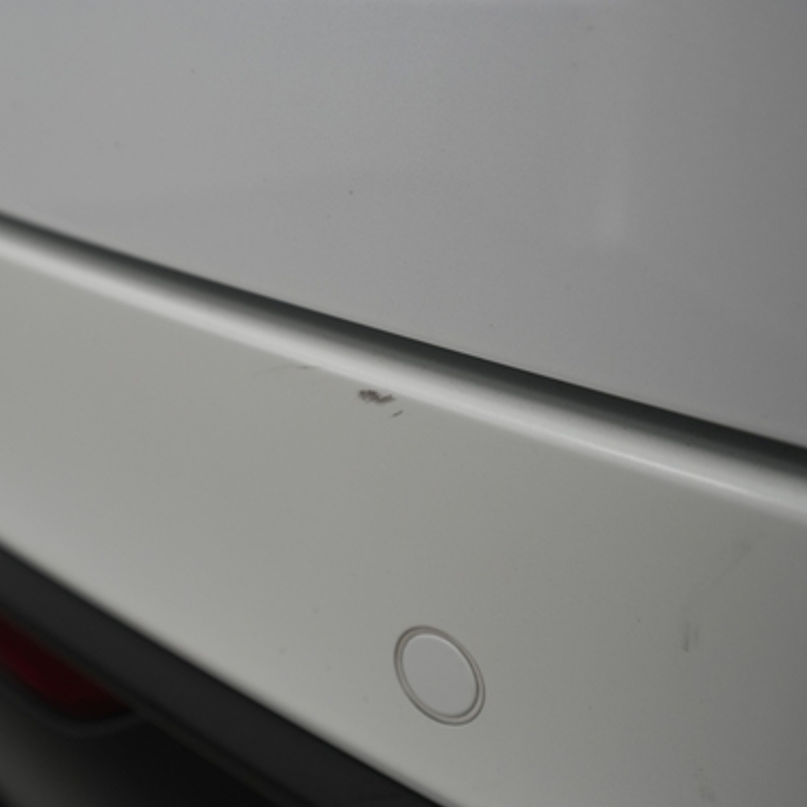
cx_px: 231
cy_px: 358
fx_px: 1055
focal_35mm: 40
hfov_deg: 41.0
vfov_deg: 41.8
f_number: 4.5
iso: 640
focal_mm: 28
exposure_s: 1/100
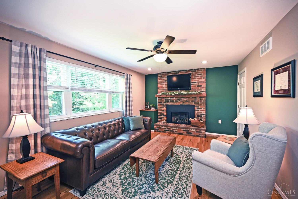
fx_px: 116
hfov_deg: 104.3
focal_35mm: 14
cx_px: 149
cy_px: 100
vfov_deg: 81.2
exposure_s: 1/60
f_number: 4
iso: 720
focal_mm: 14
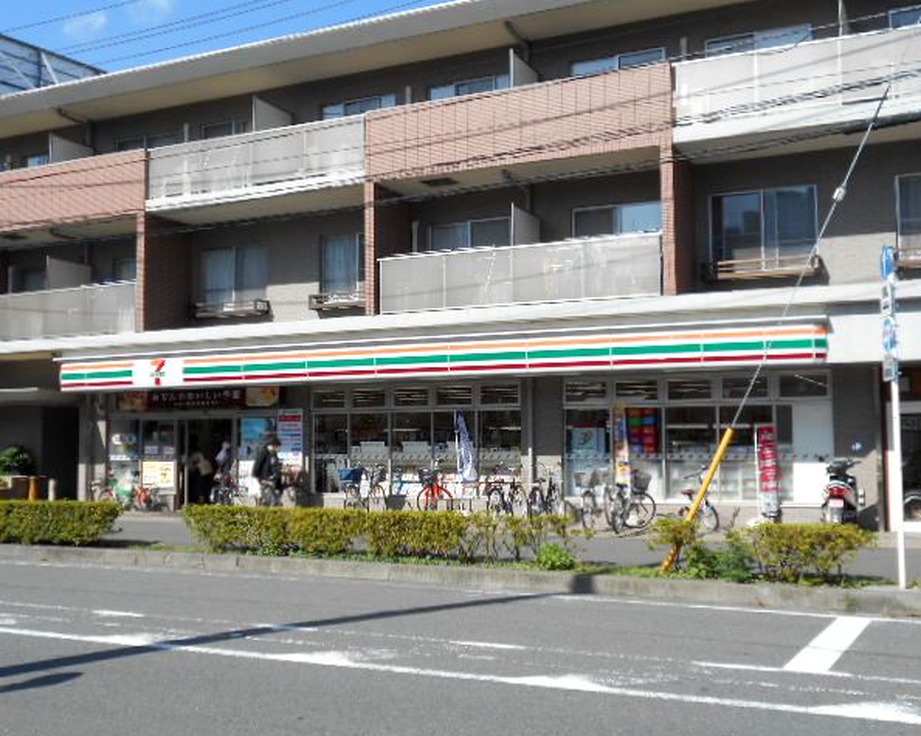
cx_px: 447
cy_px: 370
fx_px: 1117
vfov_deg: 36.5
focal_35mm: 41
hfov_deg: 44.8
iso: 80
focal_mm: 6.7
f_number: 3.9
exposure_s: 1/800
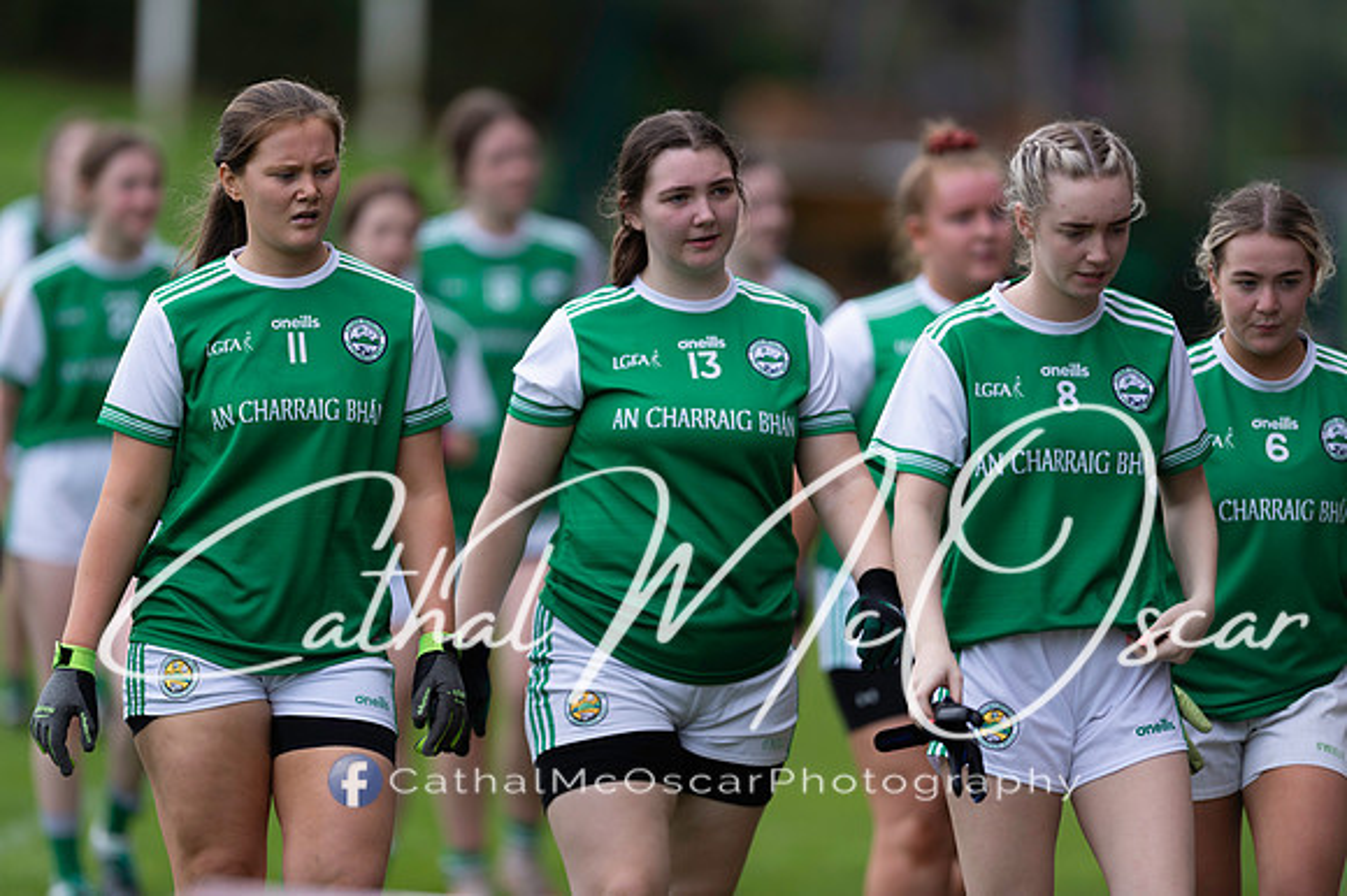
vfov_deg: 3.3
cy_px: 430
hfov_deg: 5.0
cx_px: 646
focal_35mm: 416
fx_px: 15564
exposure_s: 1/1000
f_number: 2.8
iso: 125
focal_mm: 400
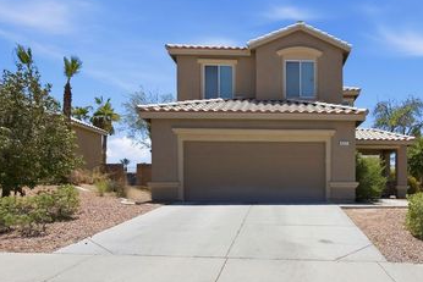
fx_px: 306
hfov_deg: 66.3
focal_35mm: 26
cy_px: 185
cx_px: 301
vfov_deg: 48.9
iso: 100
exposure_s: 1/200
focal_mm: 12.5
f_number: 13
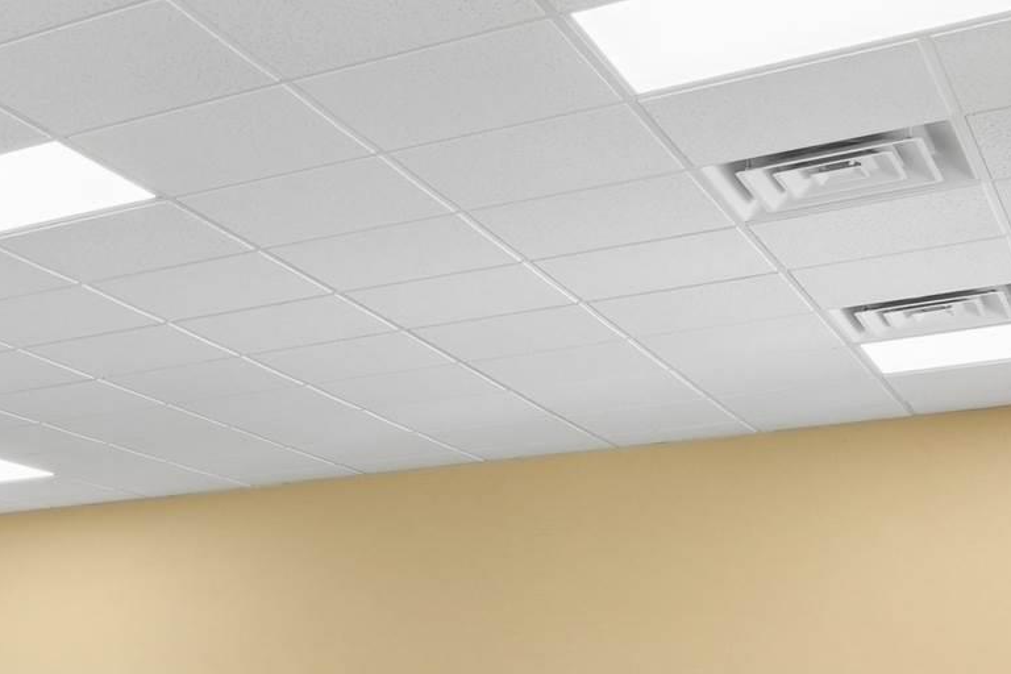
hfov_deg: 26.7
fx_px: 1797
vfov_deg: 19.9
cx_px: -298
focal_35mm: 64
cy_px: 811
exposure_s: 1/50
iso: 640
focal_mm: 16
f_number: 9
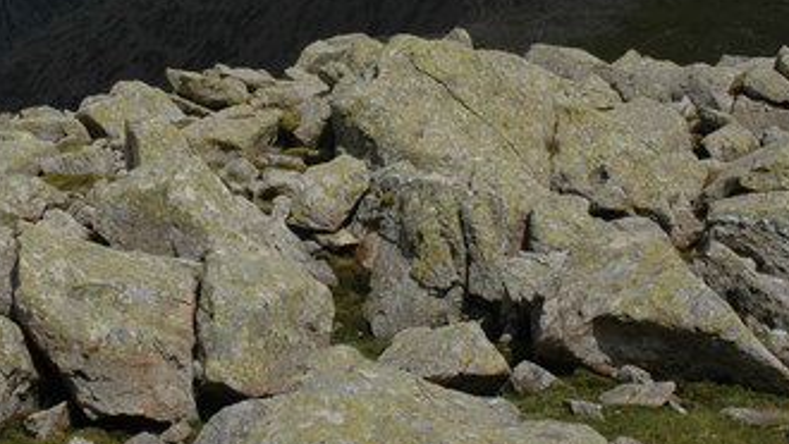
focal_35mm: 73
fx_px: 1528
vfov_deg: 16.5
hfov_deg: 28.9
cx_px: 318
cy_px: 148
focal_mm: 24
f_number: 11
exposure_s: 1/500
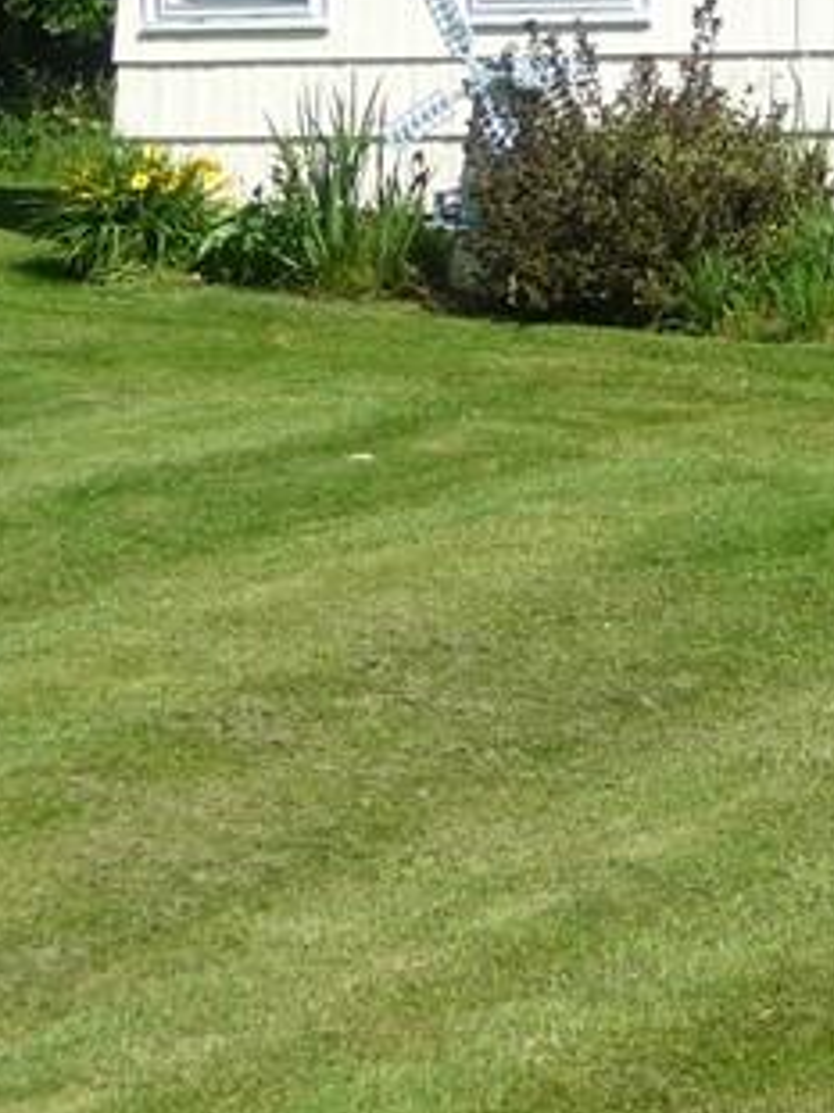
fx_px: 5079
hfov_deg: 8.9
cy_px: -172
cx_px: 1636
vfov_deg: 12.3
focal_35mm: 158
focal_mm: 8
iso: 100
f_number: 4.2
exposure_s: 1/500
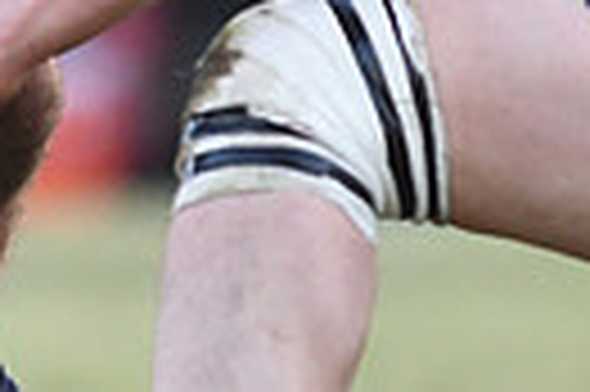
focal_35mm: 1989
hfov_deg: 1.0
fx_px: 32557
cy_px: -466
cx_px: 36
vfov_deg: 0.7
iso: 1250
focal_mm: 300
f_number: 2.8
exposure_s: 1/1000
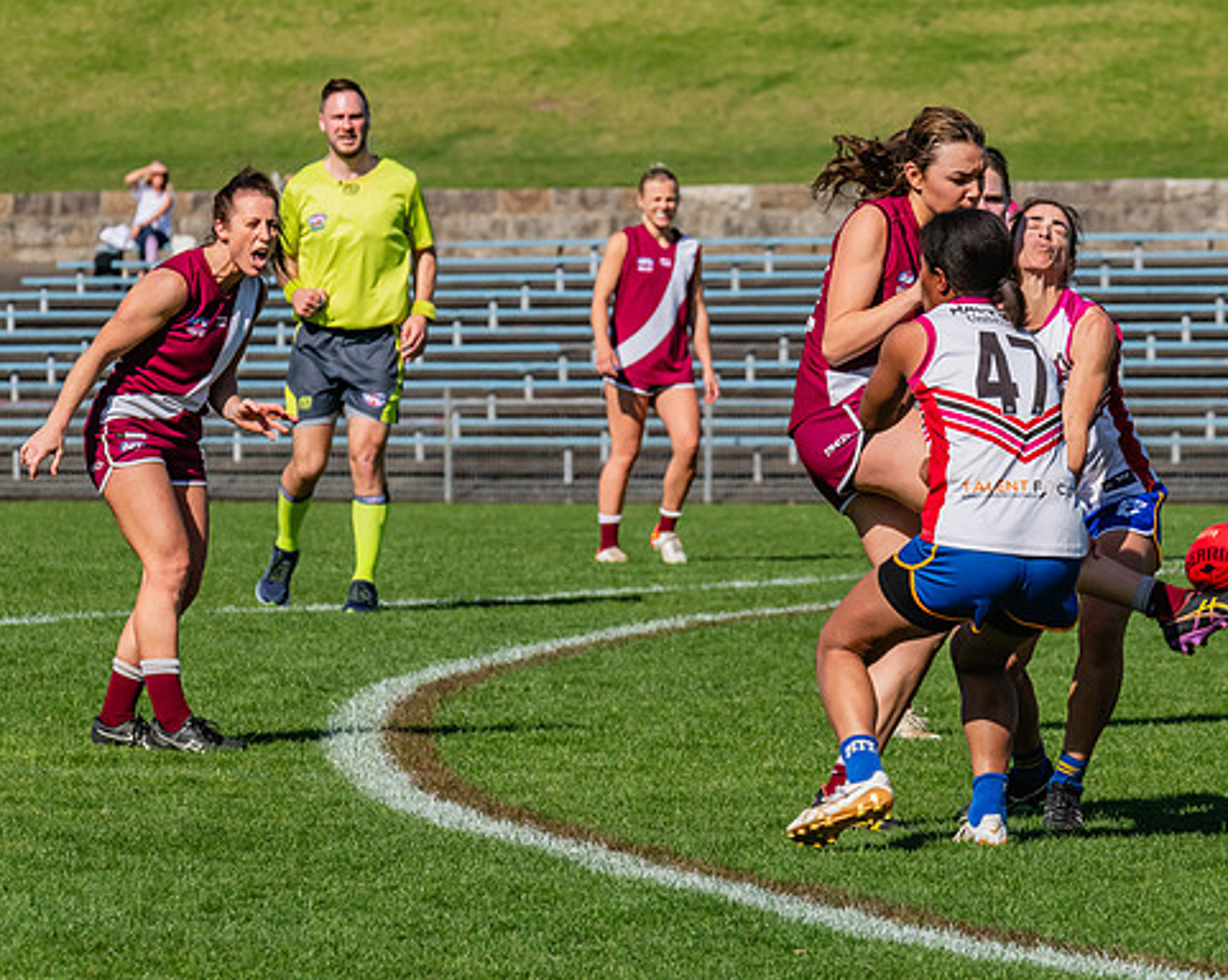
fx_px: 15397
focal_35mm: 424
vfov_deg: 3.6
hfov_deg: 4.6
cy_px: 421
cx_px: 880
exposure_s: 1/1250
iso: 800
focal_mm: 290
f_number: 13
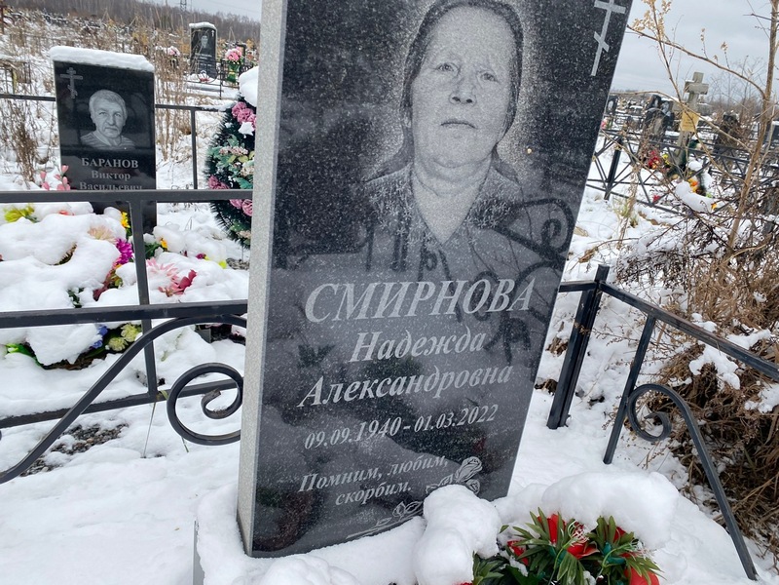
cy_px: 292
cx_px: 390
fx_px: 585
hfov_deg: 67.3
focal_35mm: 26
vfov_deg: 53.1
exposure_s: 1/186
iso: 32
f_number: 1.8
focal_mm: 4.25
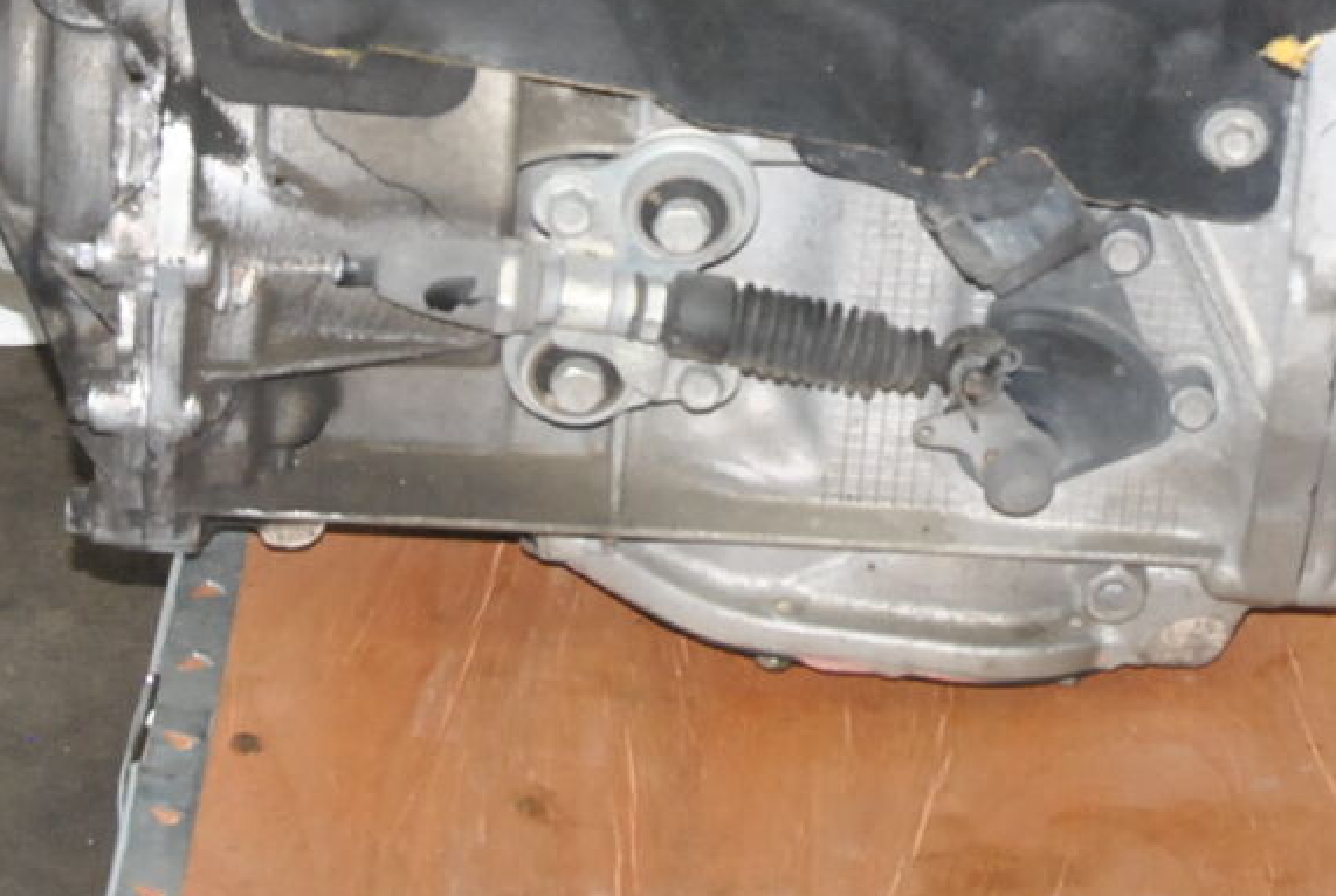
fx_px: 7807
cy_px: -163
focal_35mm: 210
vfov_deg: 6.5
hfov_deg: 9.8
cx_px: 913
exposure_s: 1/200
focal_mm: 50
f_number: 10
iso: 800
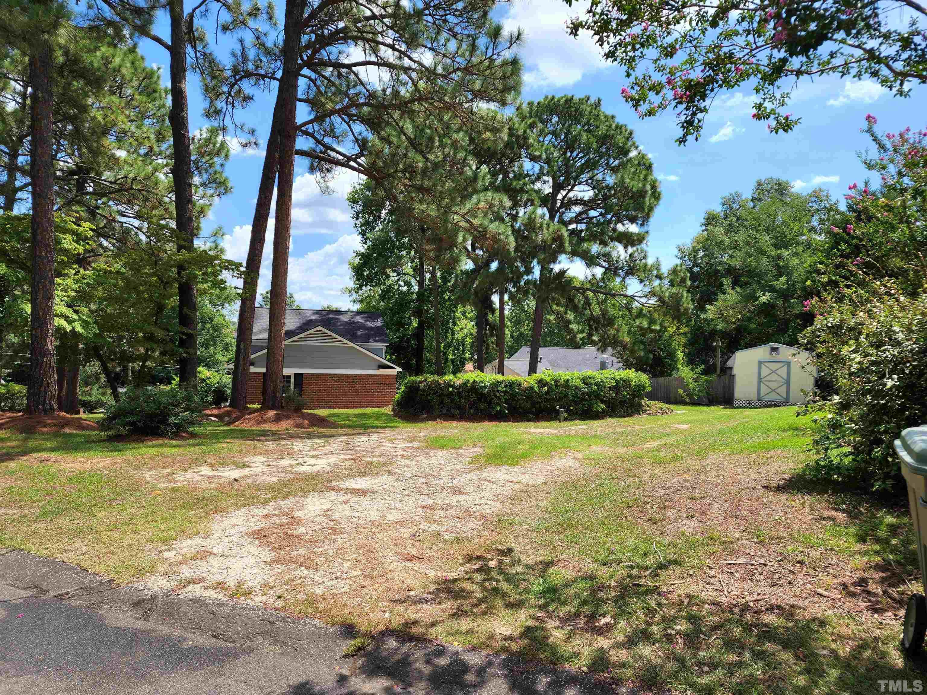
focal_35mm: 23
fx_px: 616
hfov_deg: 73.9
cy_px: 348
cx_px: 464
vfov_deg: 58.9
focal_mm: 6.4
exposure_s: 1/705
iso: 12
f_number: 1.8
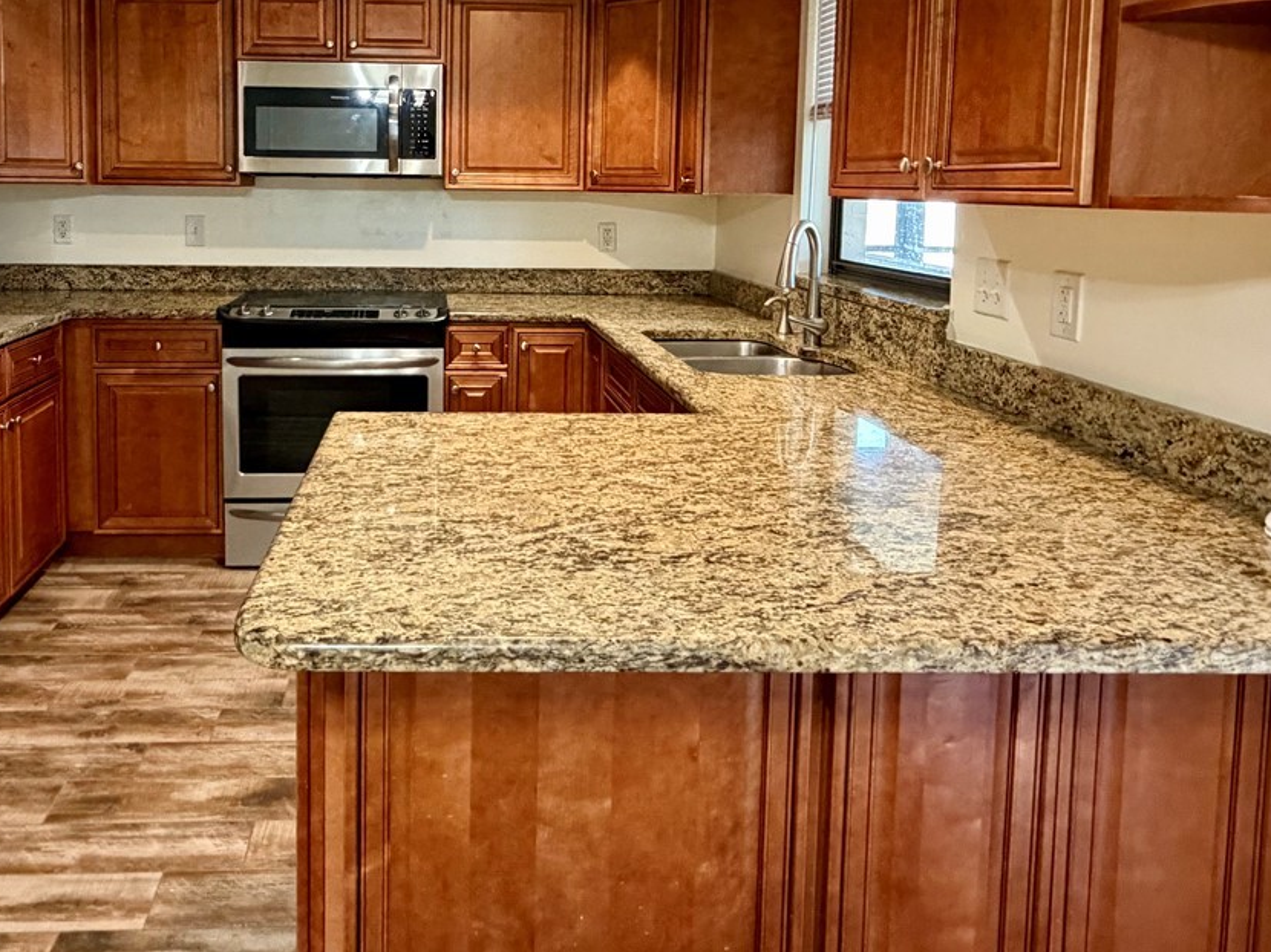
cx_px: 467
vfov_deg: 49.6
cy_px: 256
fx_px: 991
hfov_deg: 64.3
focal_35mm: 27
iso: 640
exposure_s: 1/60
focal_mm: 2.22
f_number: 2.2
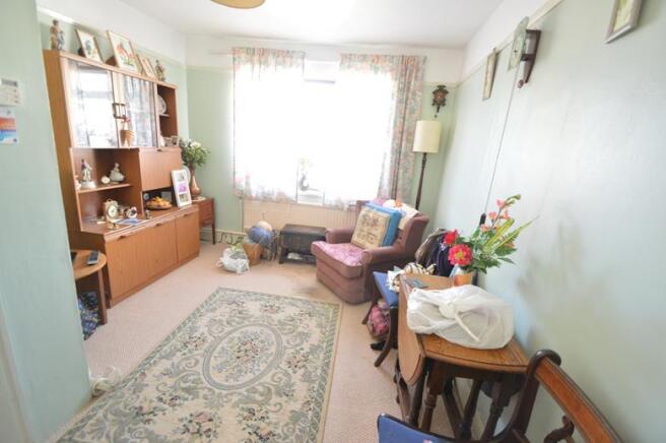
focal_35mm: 15
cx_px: 333
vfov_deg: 77.2
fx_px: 277
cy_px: 222
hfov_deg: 100.4
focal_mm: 10
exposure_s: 1/15
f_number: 3.5
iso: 640
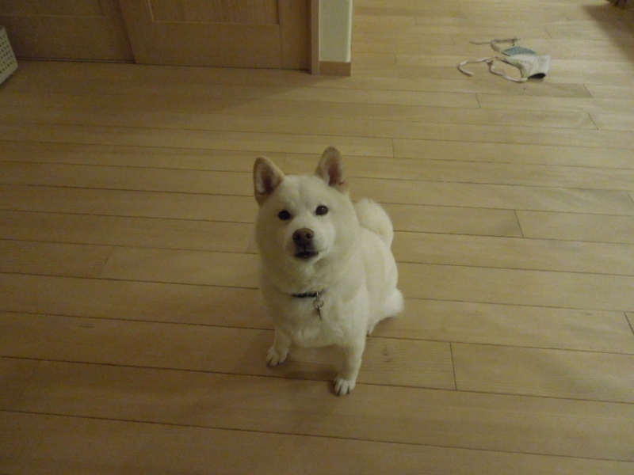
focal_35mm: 25
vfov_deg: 54.9
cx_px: 317
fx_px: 458
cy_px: 238
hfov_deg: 69.4
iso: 1600
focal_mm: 4.5
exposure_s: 1/30
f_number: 3.3
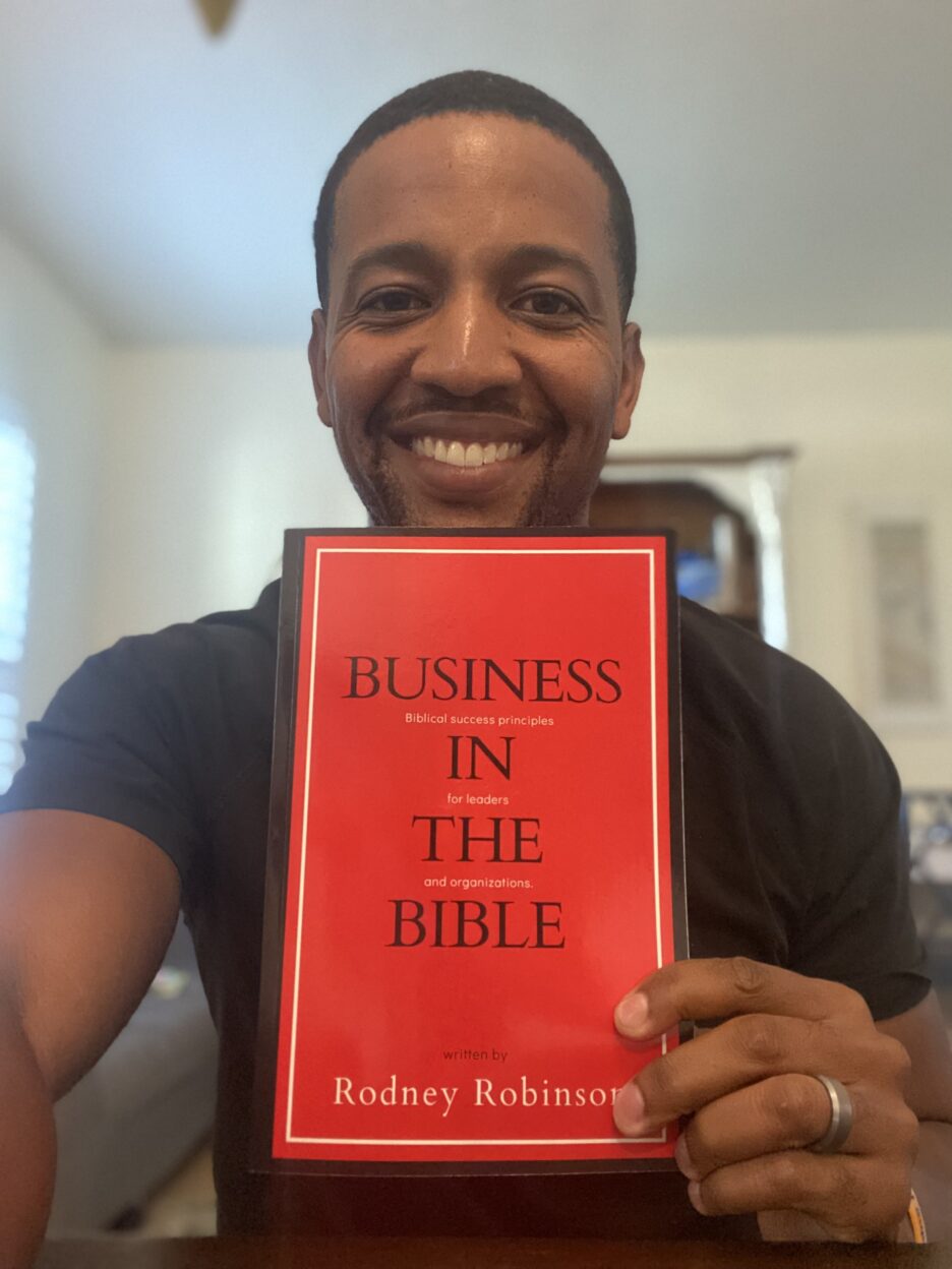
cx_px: 476
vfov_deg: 60.0
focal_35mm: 30
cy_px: 634
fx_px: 1100
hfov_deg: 46.8
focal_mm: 2.71
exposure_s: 1/30
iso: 640
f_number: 2.2
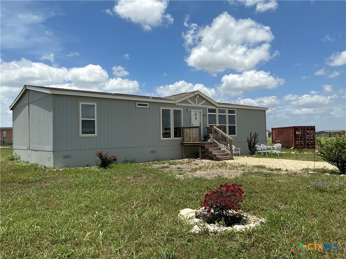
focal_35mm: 28
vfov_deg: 49.7
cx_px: 173
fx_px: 280
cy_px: 130
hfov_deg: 63.4
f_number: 1.8
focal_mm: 3
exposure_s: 1/2959
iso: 25
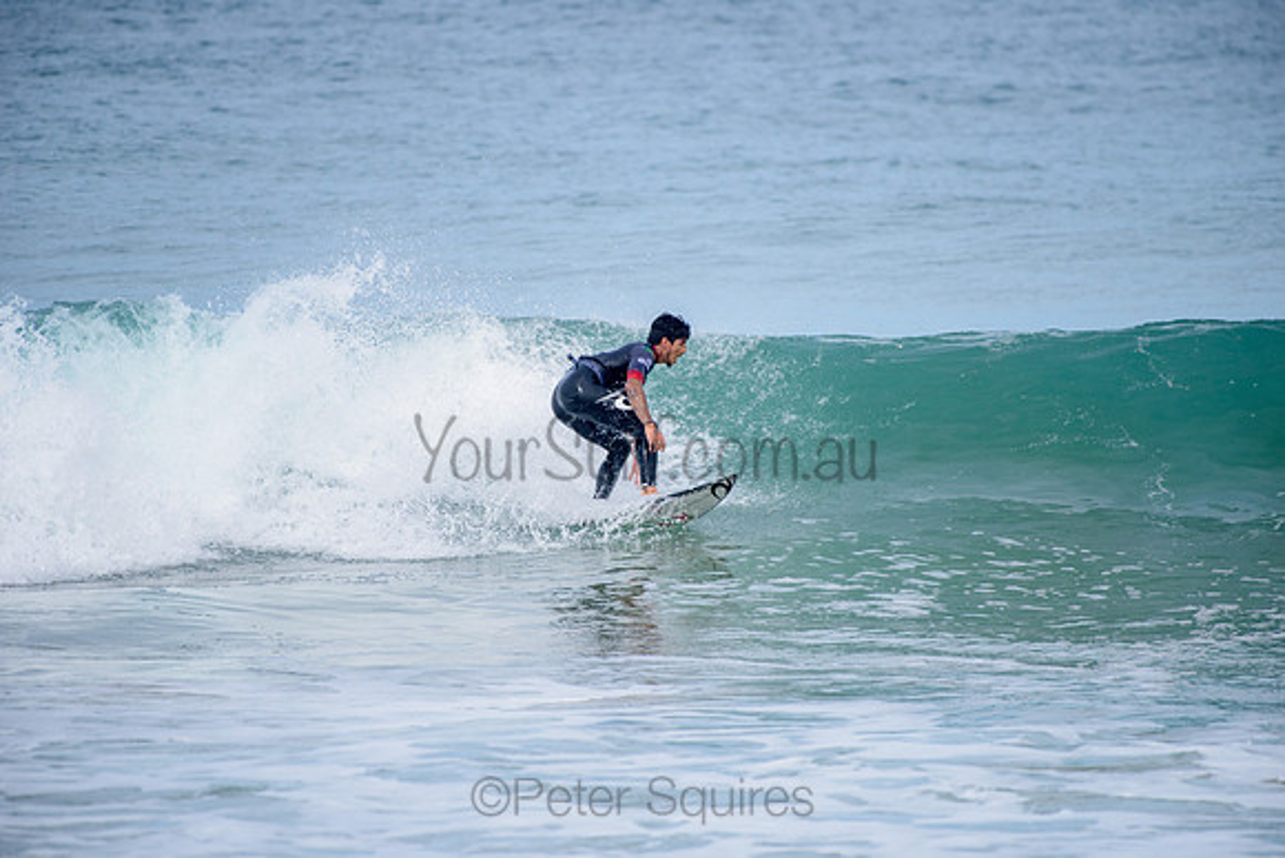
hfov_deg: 4.1
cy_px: 429
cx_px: 642
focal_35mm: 500
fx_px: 17851
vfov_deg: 2.8
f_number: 5.6
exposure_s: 1/2000
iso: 250
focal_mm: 500
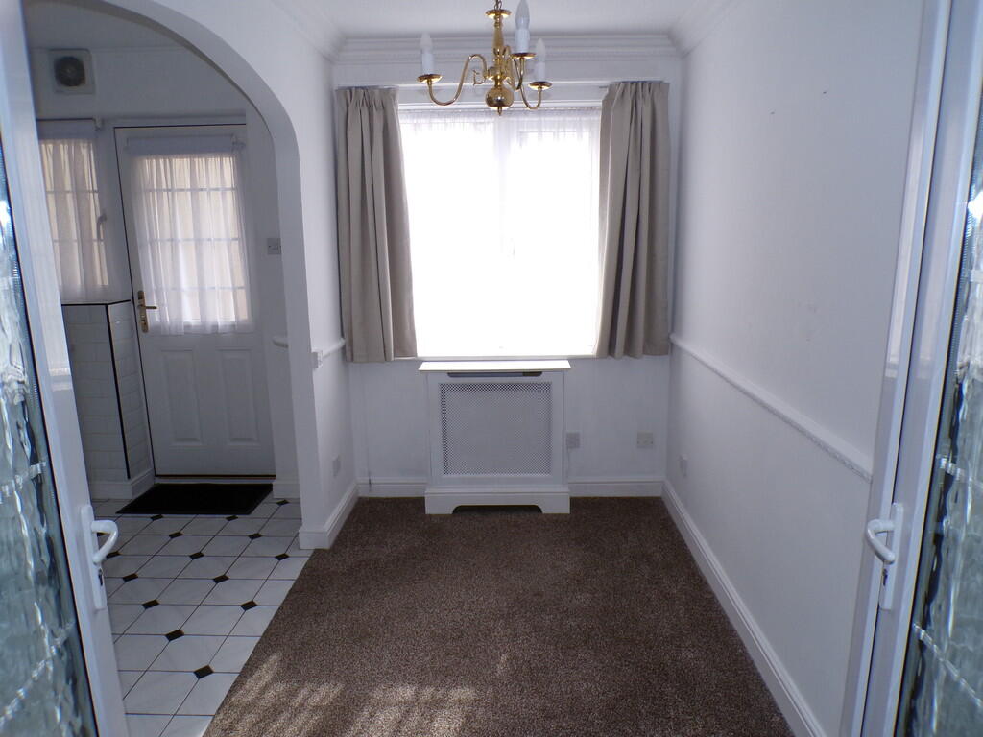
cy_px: 368
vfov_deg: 56.8
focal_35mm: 24
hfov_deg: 71.6
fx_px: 682
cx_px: 492
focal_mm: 4.3
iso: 200
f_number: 4.4
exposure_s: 1/105
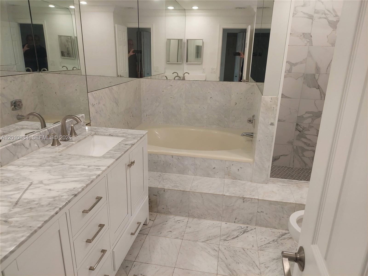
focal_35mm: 24
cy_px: 138
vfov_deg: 56.8
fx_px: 255
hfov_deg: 71.6
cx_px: 184
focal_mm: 5.23
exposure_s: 1/120
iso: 100
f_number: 1.8
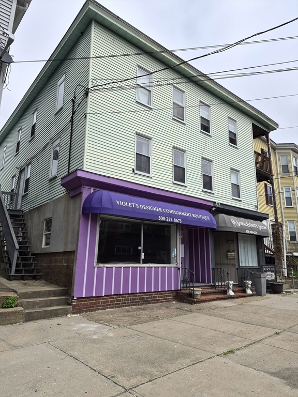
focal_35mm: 23
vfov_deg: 73.9
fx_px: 264
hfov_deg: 58.9
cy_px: 198
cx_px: 149
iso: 64
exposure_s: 1/7696
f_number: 1.8
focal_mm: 5.4
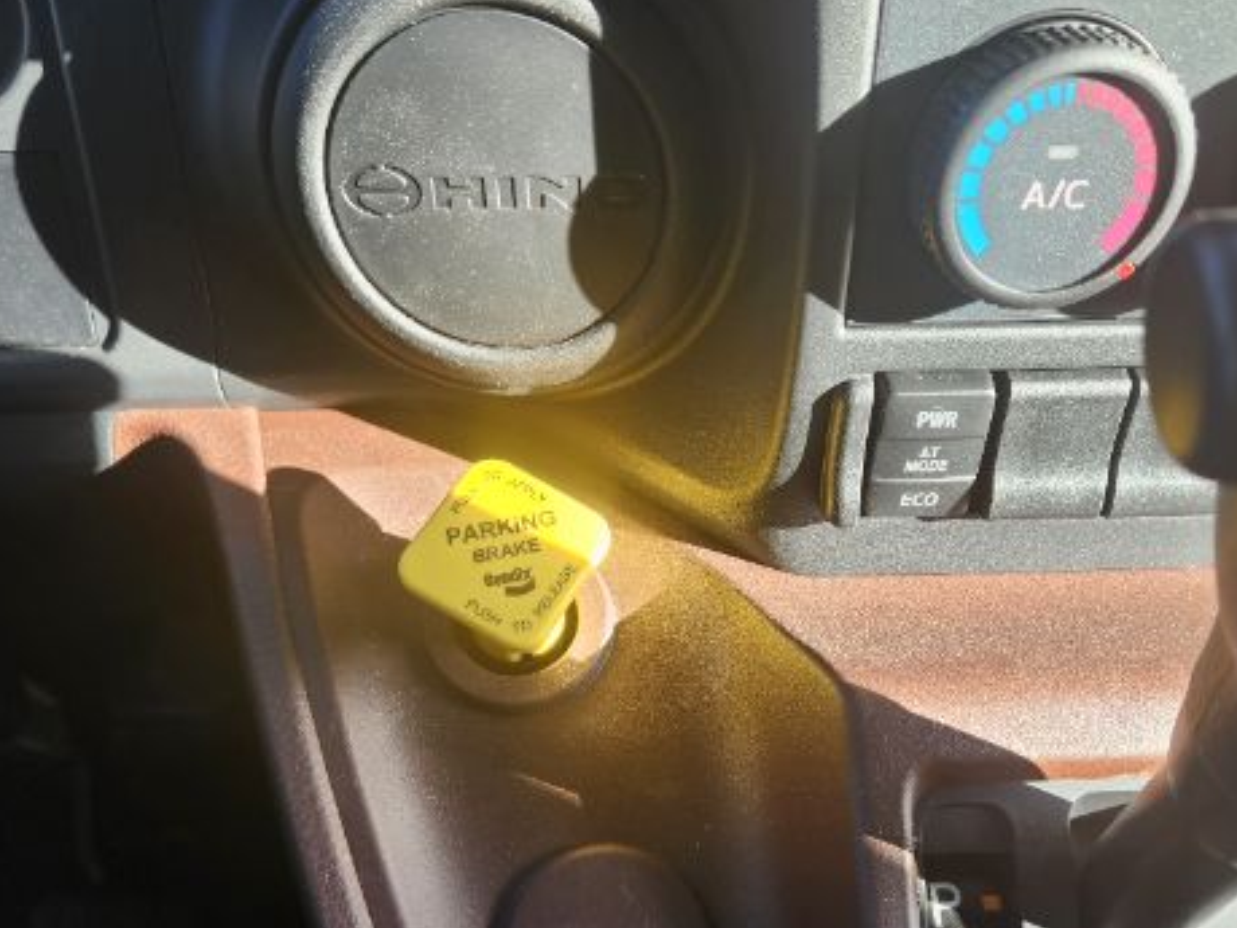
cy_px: 584
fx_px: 1144
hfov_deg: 56.8
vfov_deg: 43.8
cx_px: 618
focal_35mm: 32
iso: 80
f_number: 1.8
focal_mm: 5.4
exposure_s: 1/180
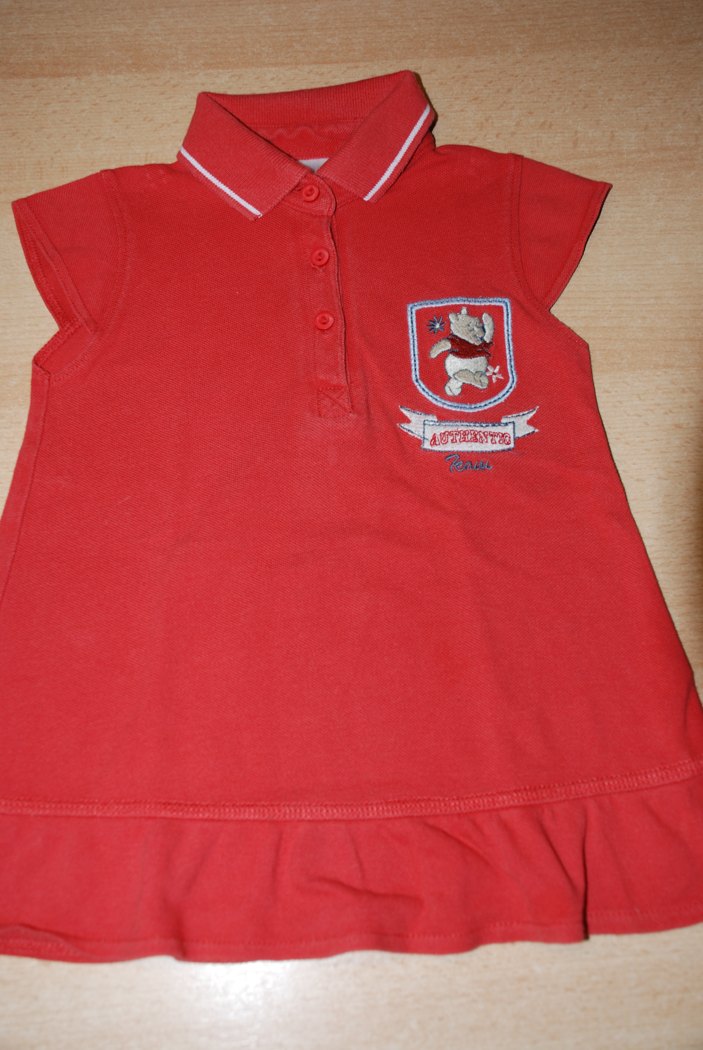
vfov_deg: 53.1
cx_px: 352
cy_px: 525
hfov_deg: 37.0
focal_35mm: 36
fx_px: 1051
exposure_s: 1/60
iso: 200
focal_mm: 24
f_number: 4
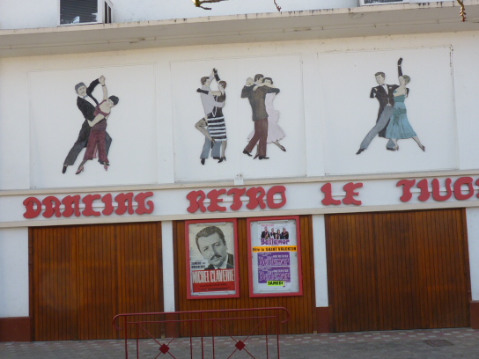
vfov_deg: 35.9
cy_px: 191
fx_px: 554
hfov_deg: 46.7
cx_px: 271
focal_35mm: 40
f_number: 3
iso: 125
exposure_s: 1/500
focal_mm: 6
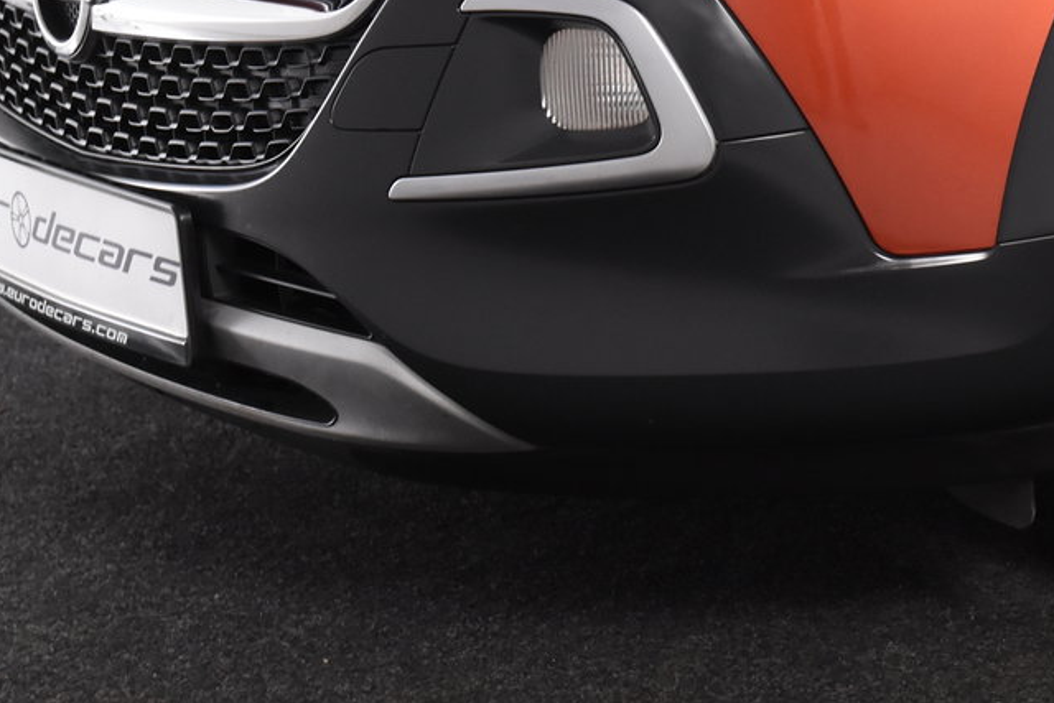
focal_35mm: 114
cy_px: 50
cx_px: 860
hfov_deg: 17.8
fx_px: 3338
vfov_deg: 11.9
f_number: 5
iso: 1600
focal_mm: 38
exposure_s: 1/100
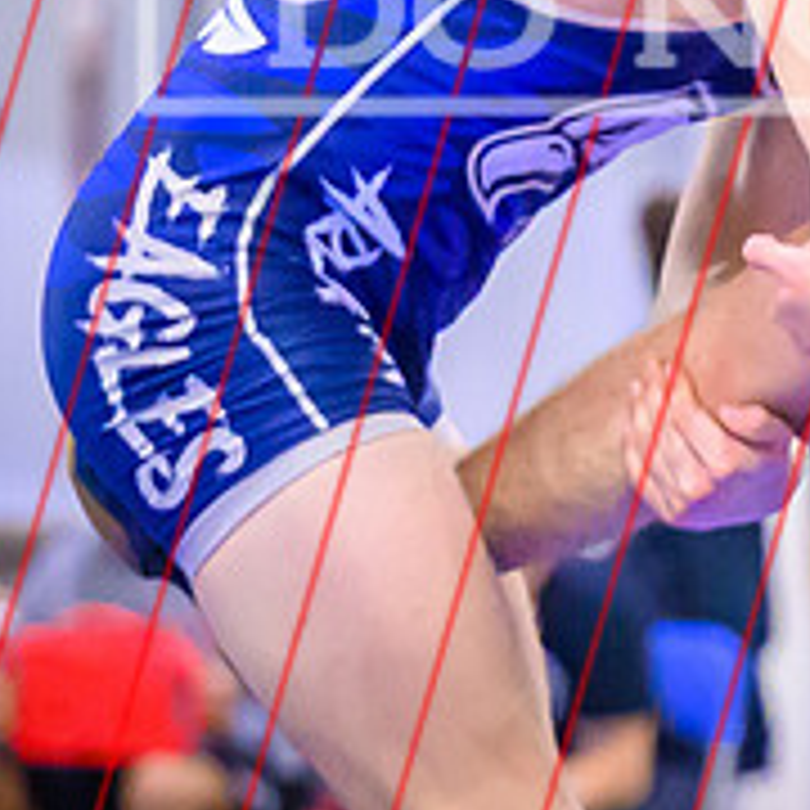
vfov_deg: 3.1
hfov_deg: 3.1
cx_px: 1362
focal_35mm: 558
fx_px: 14772
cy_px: 566
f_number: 2.8
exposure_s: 1/640
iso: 6400
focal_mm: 102
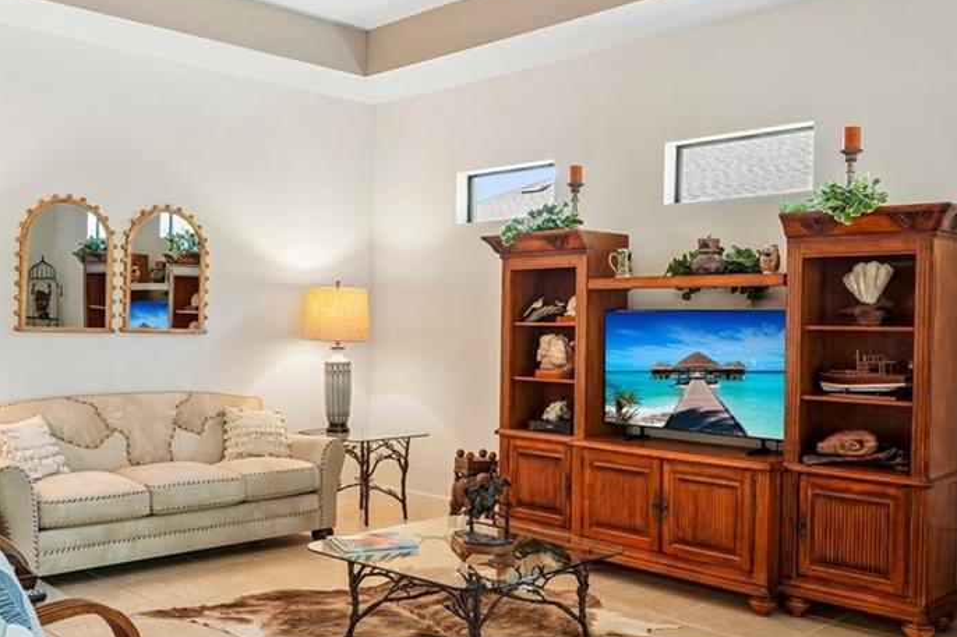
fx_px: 949
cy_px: 346
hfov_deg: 53.5
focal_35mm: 36
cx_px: 466
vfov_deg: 37.1
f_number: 11
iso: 100
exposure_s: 1/1.67
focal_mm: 15.3
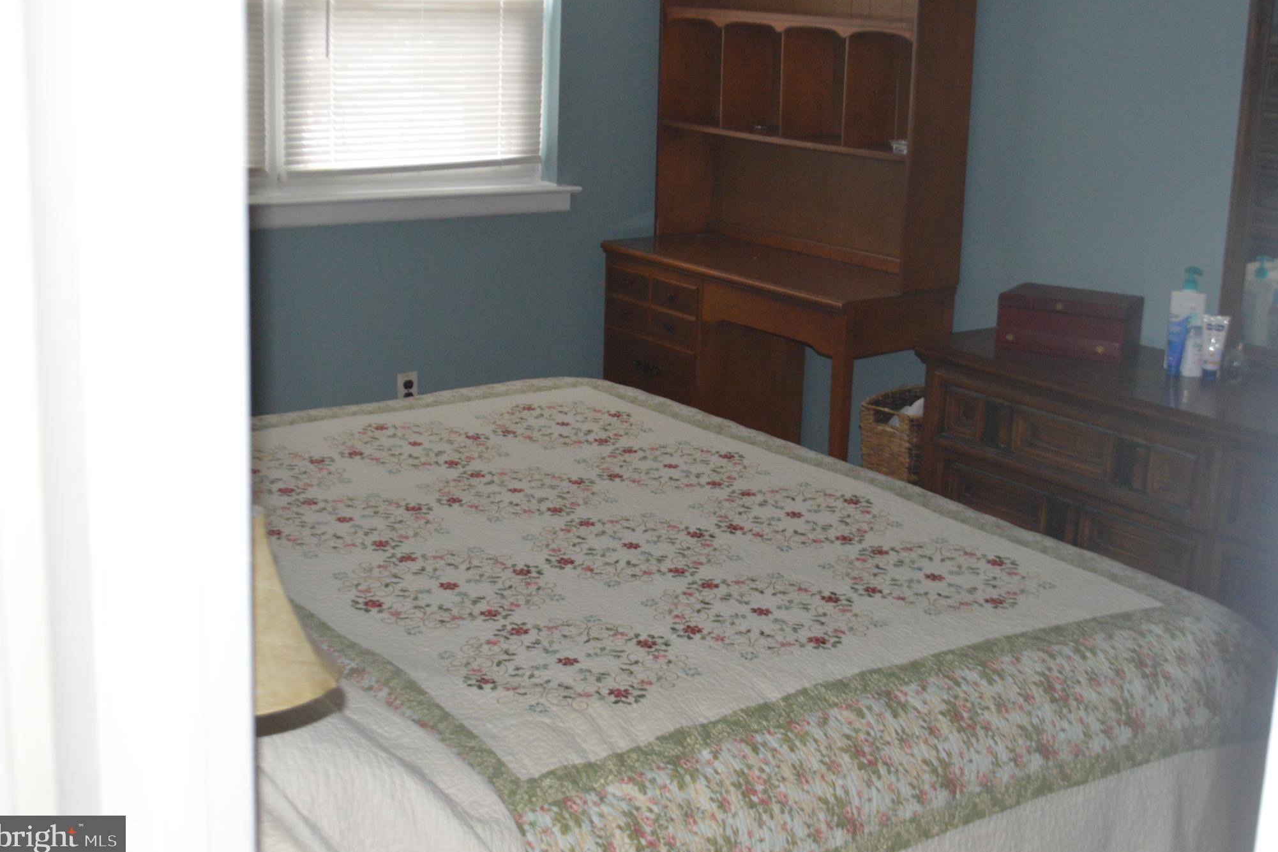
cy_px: 427
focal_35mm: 46
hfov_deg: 42.8
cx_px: 638
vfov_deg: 29.2
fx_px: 1633
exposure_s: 1/60
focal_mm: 30
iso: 2000
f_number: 4.5
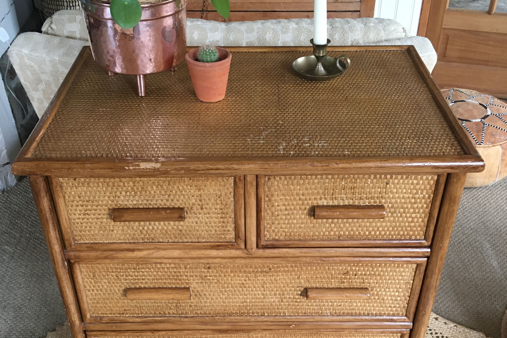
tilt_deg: -36.5
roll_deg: -0.6
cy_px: 227
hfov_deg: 47.4
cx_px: 253
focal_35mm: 41
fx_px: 577
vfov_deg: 32.3
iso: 160
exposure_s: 1/33
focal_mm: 4.15
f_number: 2.2
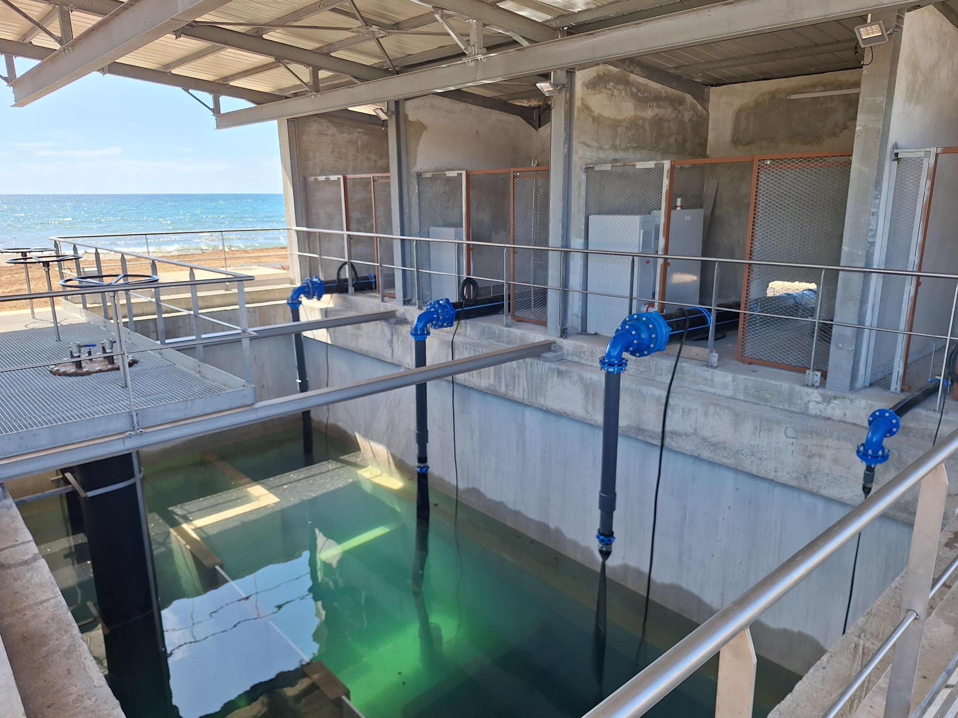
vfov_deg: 58.9
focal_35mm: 23
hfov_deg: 73.9
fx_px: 637
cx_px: 479
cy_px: 359
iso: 40
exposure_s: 1/343
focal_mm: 5.54
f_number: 1.8
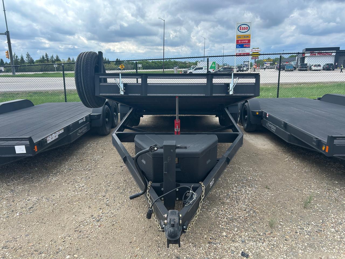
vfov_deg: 53.1
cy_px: 130
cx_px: 172
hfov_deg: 67.3
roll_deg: -0.3
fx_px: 259
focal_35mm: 26
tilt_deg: -14.6
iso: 50
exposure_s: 1/2123
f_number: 1.5
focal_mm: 5.7
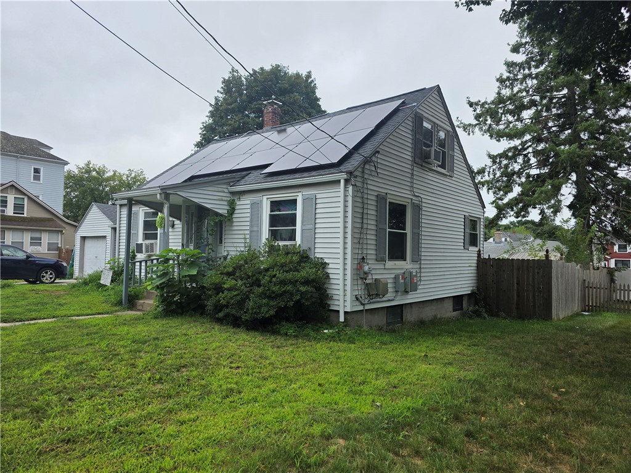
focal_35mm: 23
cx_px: 316
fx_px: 419
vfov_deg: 58.9
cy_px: 236
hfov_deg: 73.9
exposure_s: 1/2524
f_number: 1.7
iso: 80
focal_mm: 6.3
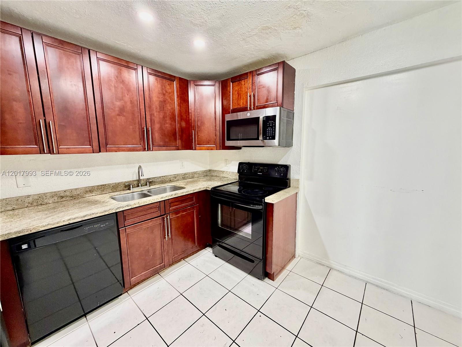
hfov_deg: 102.1
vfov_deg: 85.7
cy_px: 174
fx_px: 187
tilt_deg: -8.7
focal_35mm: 14
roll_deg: +0.9
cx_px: 231
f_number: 2.2
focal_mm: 2.22
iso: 320
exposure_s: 1/60
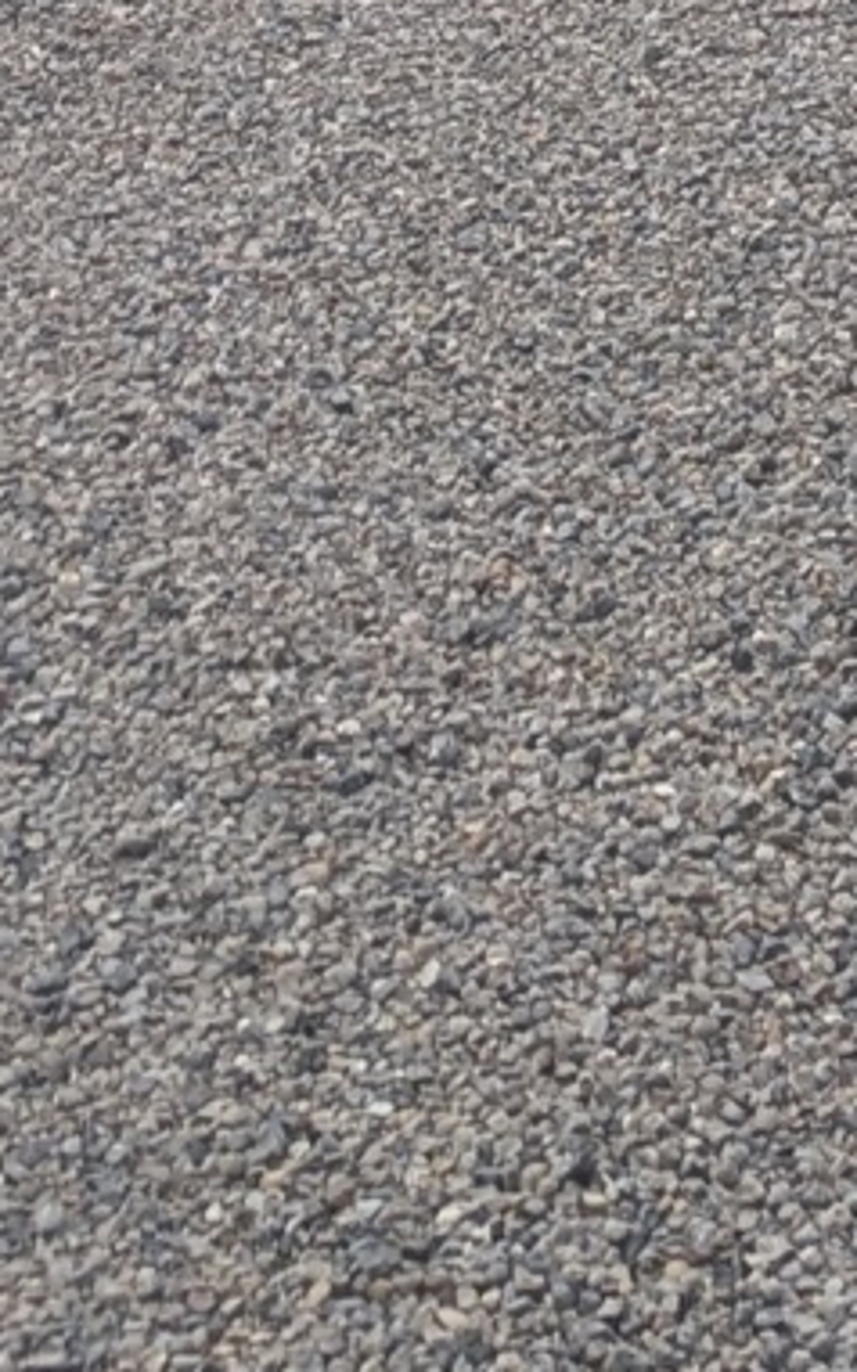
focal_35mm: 154
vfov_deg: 11.1
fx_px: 5757
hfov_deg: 7.6
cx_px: 2425
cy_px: -2049
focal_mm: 6.9
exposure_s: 1/929
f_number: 1.68
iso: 22
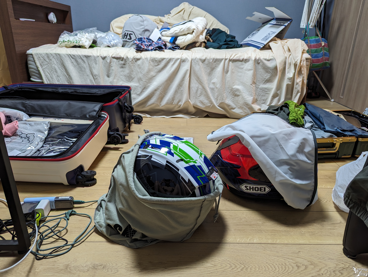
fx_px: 256
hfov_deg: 71.5
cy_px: 138
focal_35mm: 24
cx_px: 184
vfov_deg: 56.9
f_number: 1.85
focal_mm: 6.81
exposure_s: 1/23.8
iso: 108
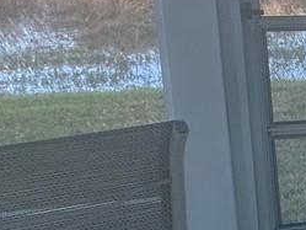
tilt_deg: -12.0
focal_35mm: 90
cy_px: 92
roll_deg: -2.1
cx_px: 683
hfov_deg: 15.3
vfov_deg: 16.4
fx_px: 796
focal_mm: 2.22
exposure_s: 1/168
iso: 40
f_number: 2.2
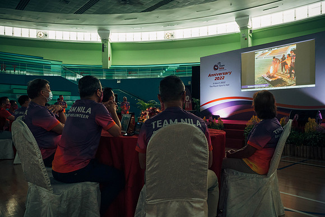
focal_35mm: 28
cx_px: 162
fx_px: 254
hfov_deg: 65.3
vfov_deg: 46.3
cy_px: 108
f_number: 2.8
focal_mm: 13
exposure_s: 1/25
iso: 1000
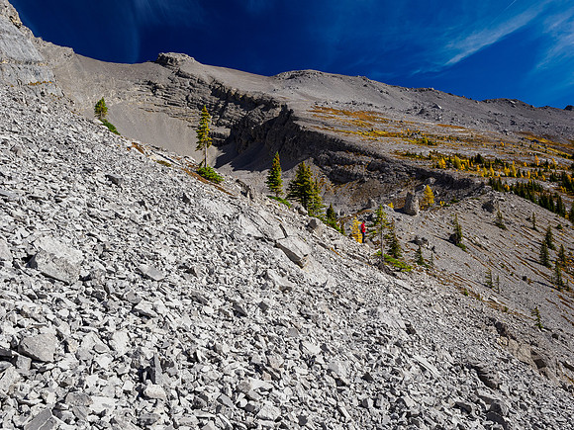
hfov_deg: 60.0
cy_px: 215
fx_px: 497
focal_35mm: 30
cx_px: 287
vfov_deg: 46.8
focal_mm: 15
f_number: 8
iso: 200
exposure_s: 1/160
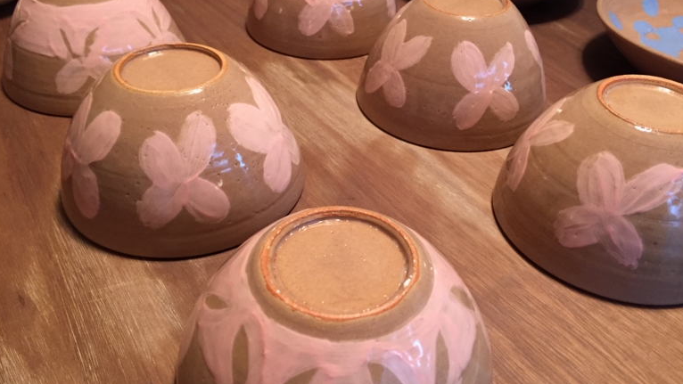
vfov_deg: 35.6
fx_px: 598
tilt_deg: -38.4
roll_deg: -0.9
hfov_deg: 59.5
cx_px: 352
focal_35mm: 33
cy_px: 192
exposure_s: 1/30
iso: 125
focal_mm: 4.15
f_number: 2.2
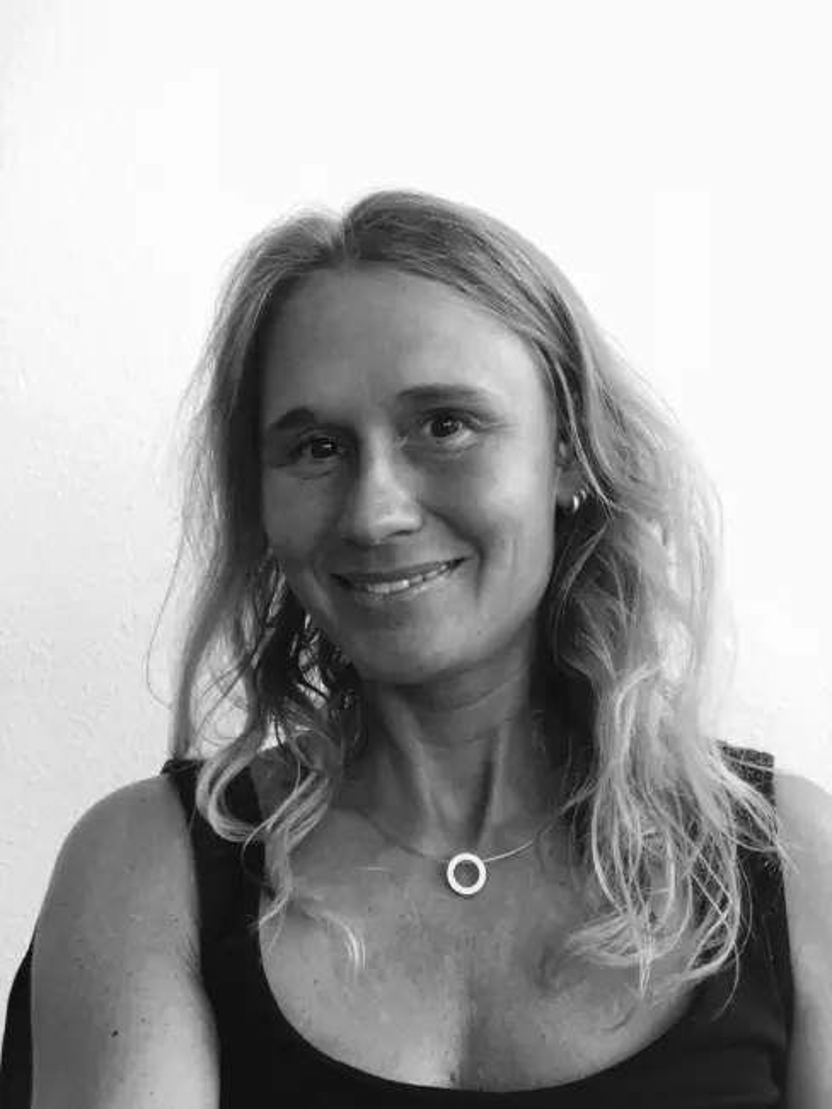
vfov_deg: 56.8
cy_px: 554
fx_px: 1025
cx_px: 416
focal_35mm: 32
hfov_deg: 44.2
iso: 160
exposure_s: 1/88
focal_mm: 2.87
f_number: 2.2
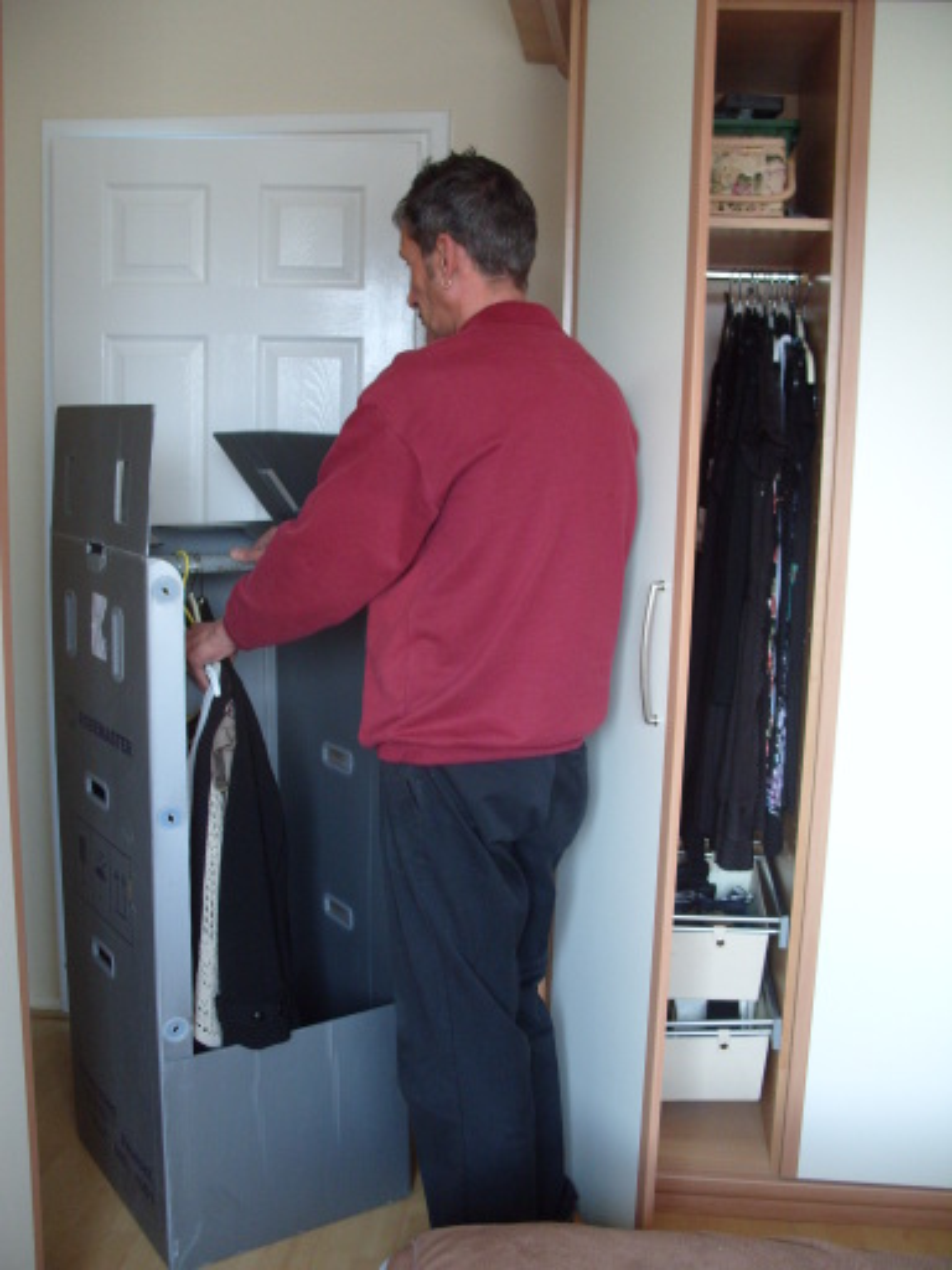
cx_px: 476
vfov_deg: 52.6
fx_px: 1283
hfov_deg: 40.7
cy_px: 635
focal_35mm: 35
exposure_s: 1/10
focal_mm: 7.8
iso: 200
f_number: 2.8
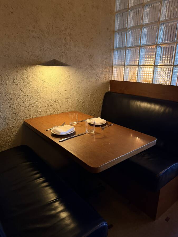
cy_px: 118
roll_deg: -0.9
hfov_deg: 56.8
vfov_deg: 71.6
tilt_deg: -16.8
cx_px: 89
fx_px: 165
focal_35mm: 24
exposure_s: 1/33
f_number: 1.78
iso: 1000
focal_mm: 6.76
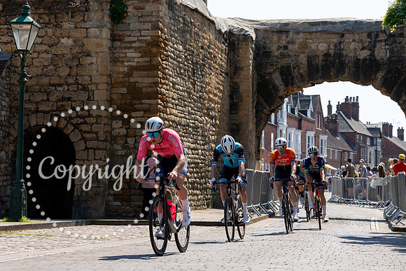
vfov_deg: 13.6
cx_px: 138
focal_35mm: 101
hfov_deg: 20.2
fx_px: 1134
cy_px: 150
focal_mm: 75
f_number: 5
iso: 160
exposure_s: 1/800
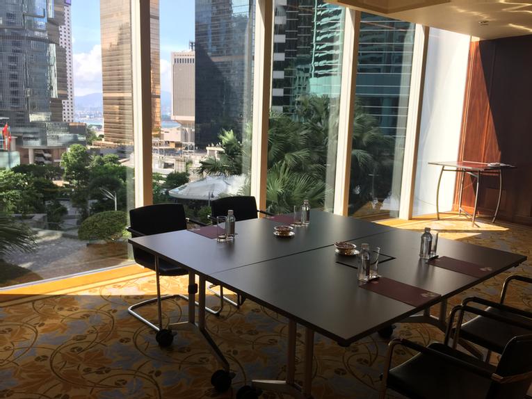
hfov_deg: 61.7
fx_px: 446
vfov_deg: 48.2
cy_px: 200
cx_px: 266
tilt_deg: -9.1
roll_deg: -3.0
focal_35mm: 29
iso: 32
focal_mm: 4.15
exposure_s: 1/449
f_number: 2.2
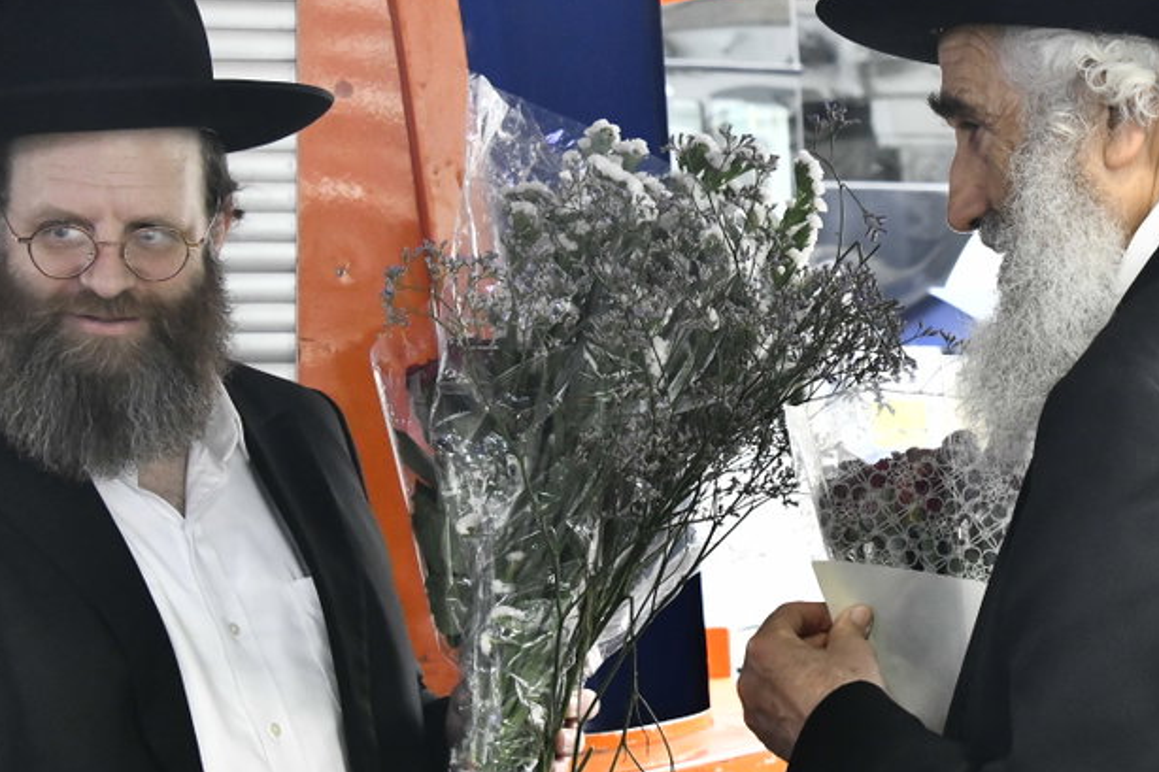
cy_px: 237
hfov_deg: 17.7
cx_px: 1068
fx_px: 3669
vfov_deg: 12.0
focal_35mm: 114
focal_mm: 50
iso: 2000
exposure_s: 1/500
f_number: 6.3
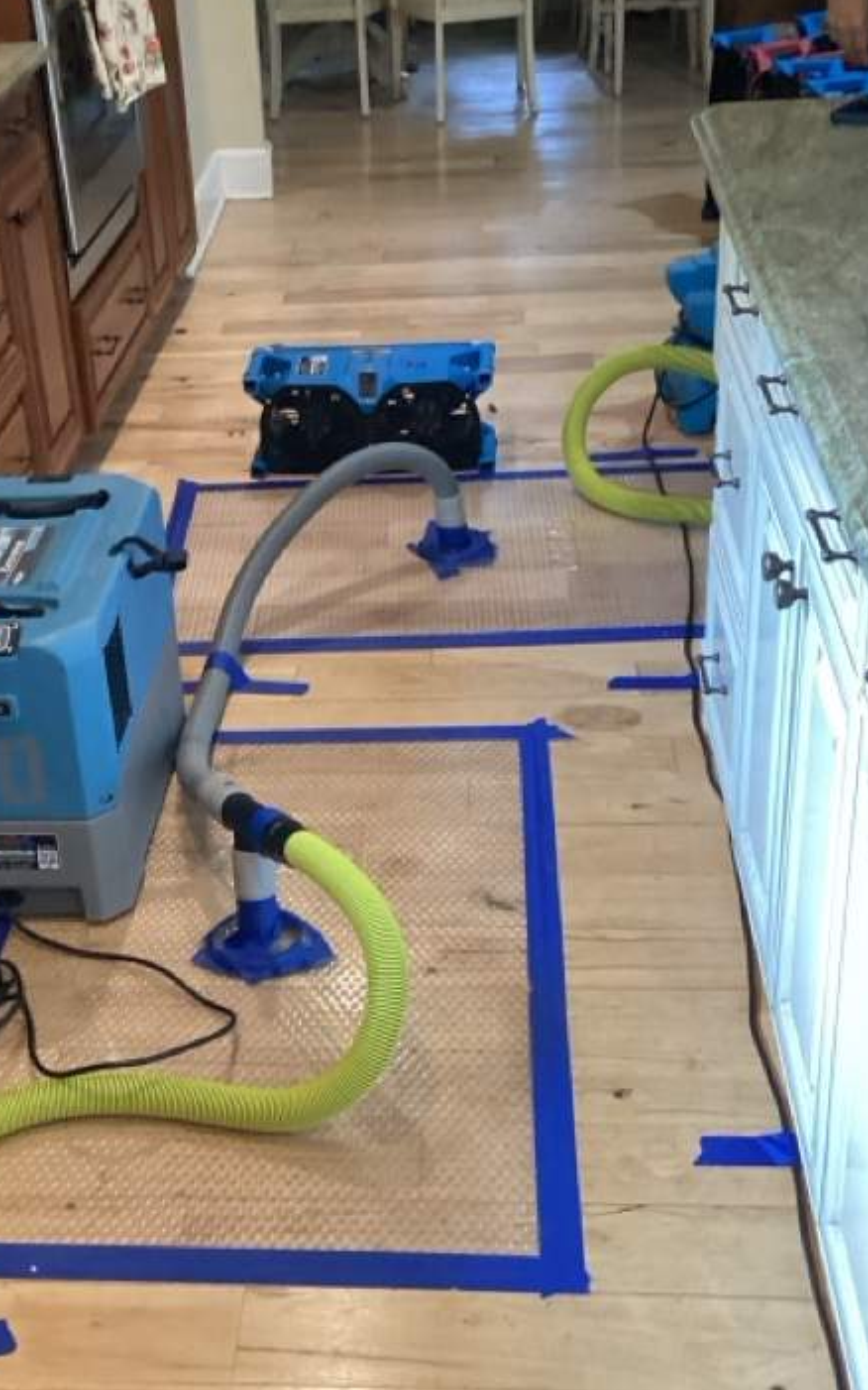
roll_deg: +3.5
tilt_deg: -27.8
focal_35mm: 48
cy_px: 676
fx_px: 1817
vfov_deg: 41.8
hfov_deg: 26.8
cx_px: 321
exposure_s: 1/40
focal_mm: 3.3
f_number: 2.4
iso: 400
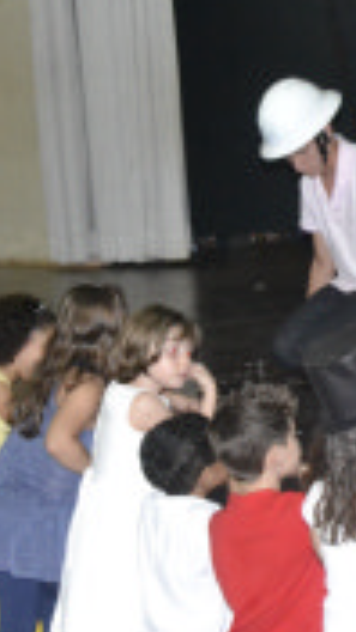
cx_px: 597
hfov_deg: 10.0
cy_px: 117
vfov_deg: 18.3
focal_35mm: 116
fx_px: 1947
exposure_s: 1/60
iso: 3200
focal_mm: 26
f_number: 3.8
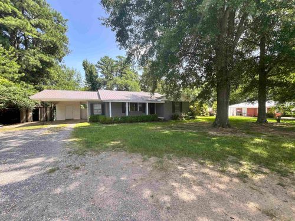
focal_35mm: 13
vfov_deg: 89.9
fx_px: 111
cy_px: 110
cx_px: 148
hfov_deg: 106.2
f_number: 1.8
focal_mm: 1.57
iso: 32
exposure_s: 1/232
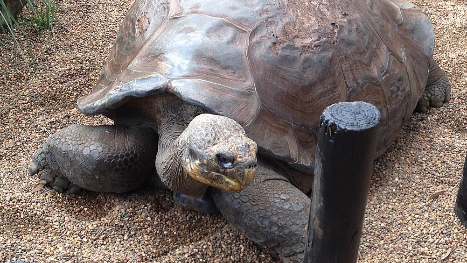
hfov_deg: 51.6
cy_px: 114
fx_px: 483
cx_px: 237
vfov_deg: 30.4
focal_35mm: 39
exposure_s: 1/154
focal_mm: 4.28
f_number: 2.4
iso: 64
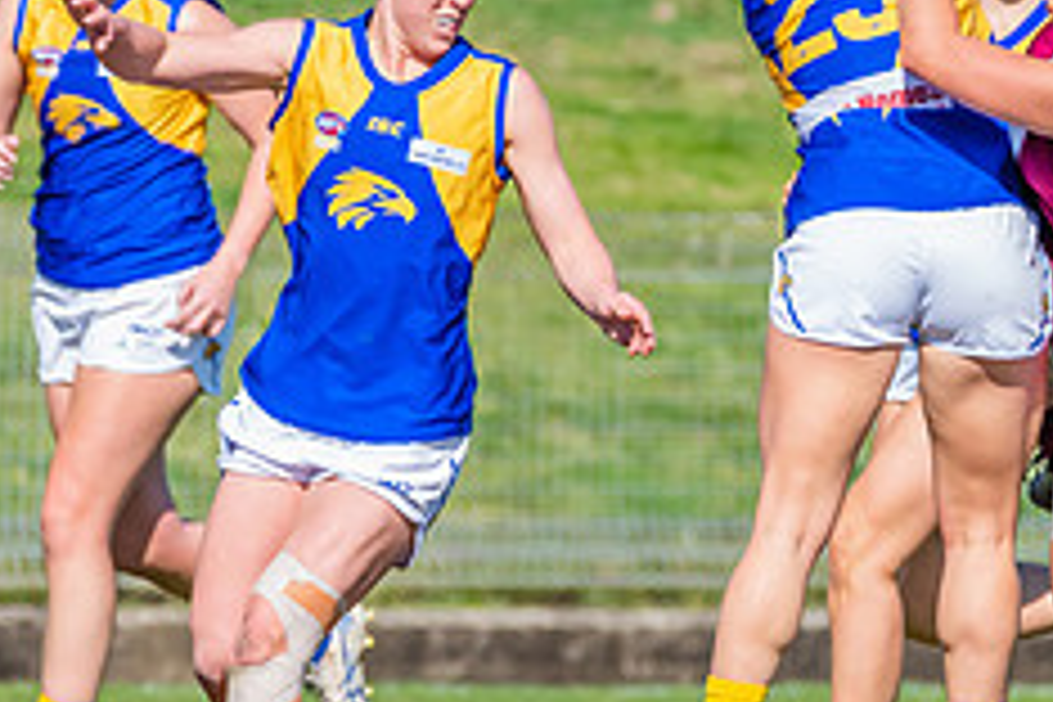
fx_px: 39777
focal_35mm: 1360
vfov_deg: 1.0
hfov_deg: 1.5
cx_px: 785
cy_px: 233
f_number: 9
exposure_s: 1/1600
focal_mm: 450
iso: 800
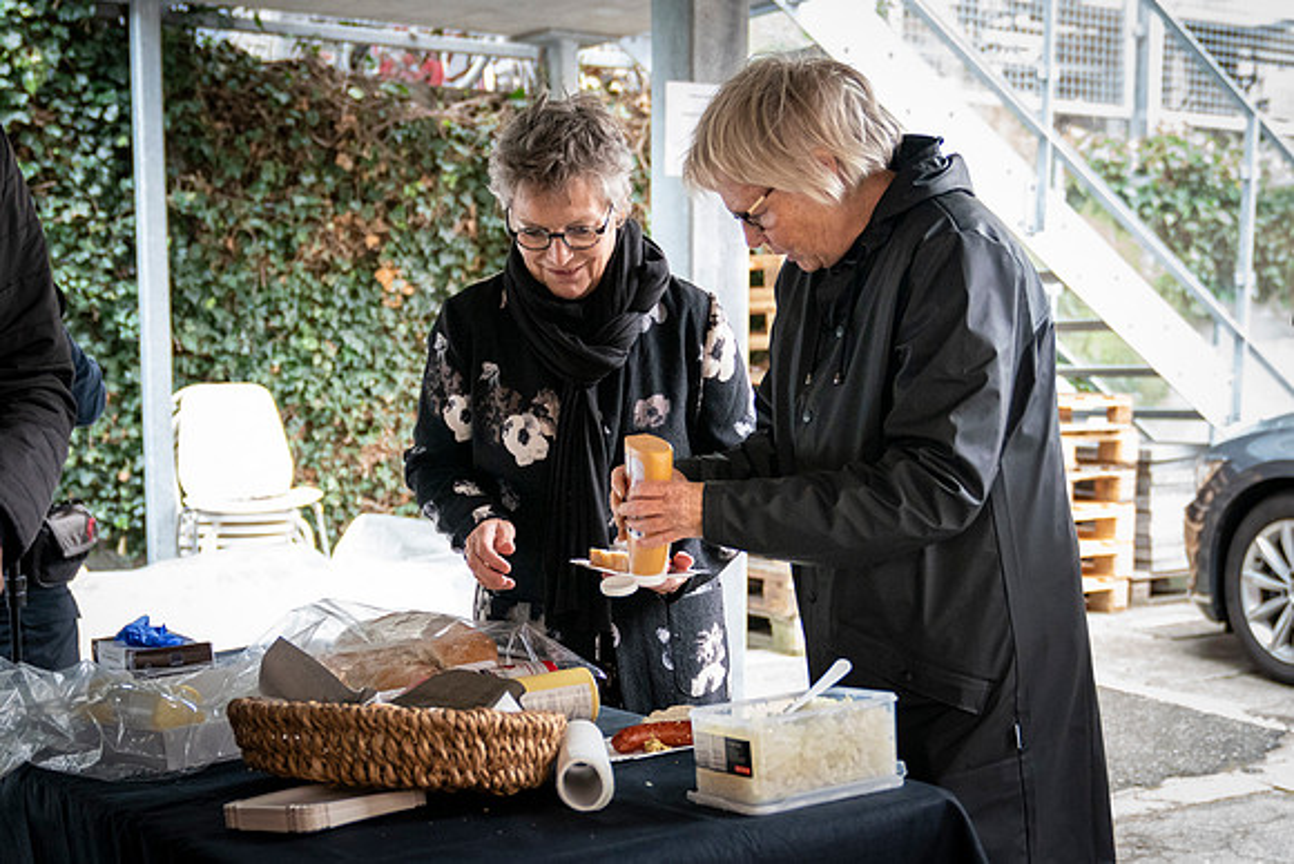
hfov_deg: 37.2
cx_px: 640
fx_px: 1924
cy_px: 624
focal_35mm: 54
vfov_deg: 25.1
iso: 4000
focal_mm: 34
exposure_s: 1/250
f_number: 2.8
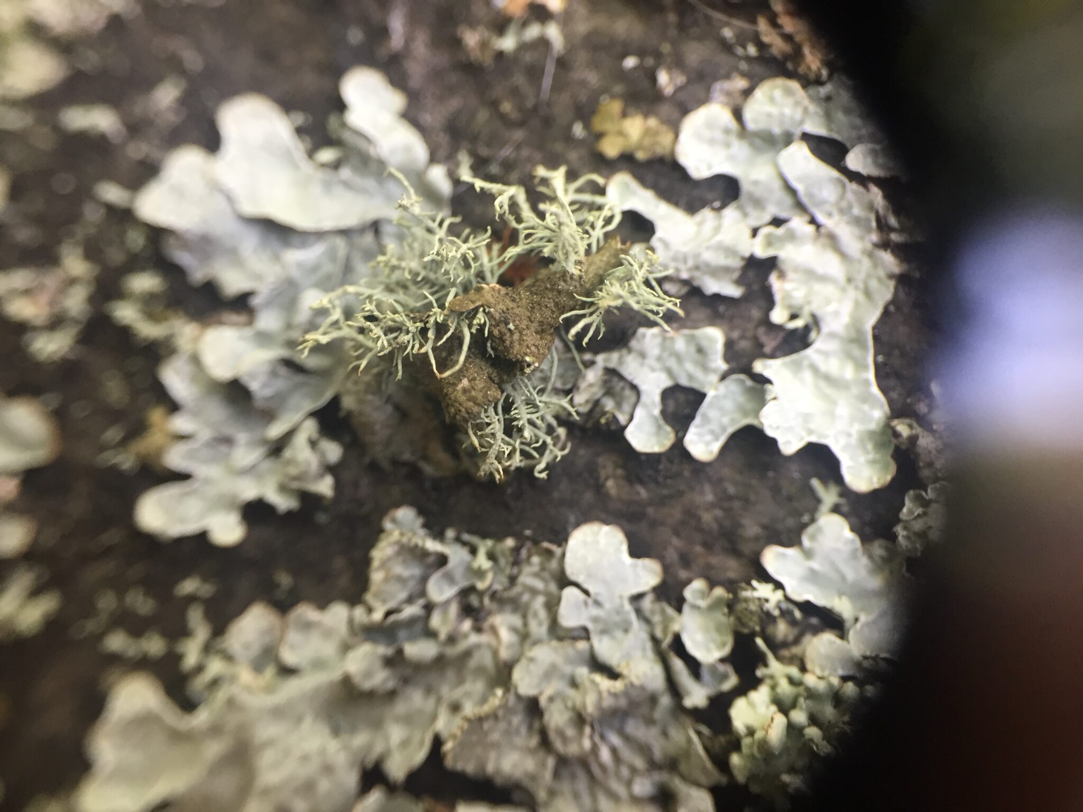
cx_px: 542
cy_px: 406
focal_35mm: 29
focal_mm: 4.15
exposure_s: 1/33
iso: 32
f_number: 2.2
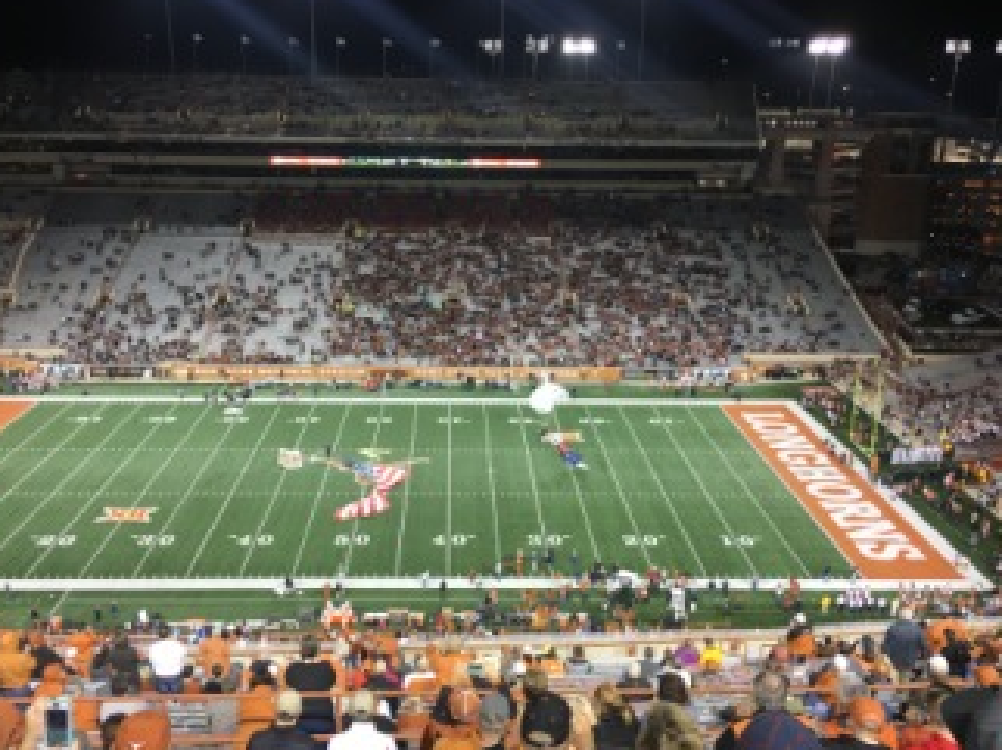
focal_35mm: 33
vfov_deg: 42.9
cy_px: 383
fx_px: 955
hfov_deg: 55.4
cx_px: 476
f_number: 2.2
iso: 40
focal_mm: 4.15
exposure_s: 1/30
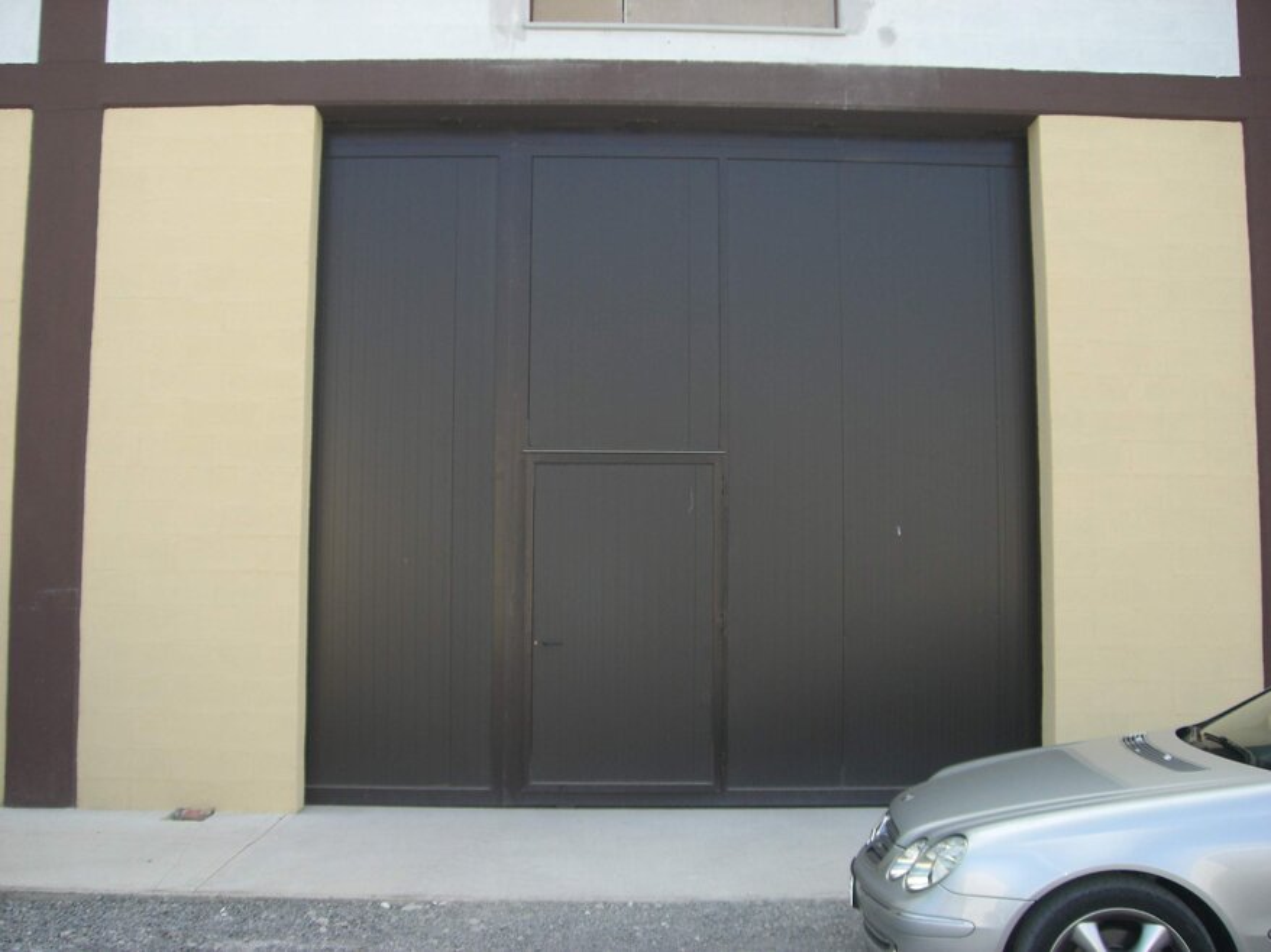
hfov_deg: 49.0
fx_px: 1395
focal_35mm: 38
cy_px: 476
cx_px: 636
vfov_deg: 37.7
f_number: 2.7
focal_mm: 6.2
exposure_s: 1/200
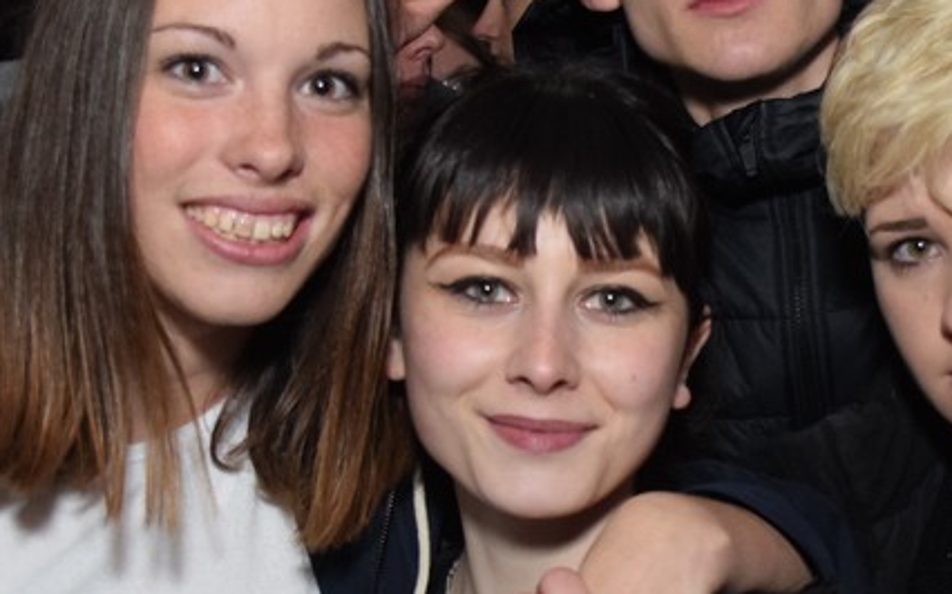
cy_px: 351
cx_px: 732
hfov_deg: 23.5
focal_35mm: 87
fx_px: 2257
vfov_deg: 15.0
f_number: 4
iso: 1600
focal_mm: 24
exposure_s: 1/40
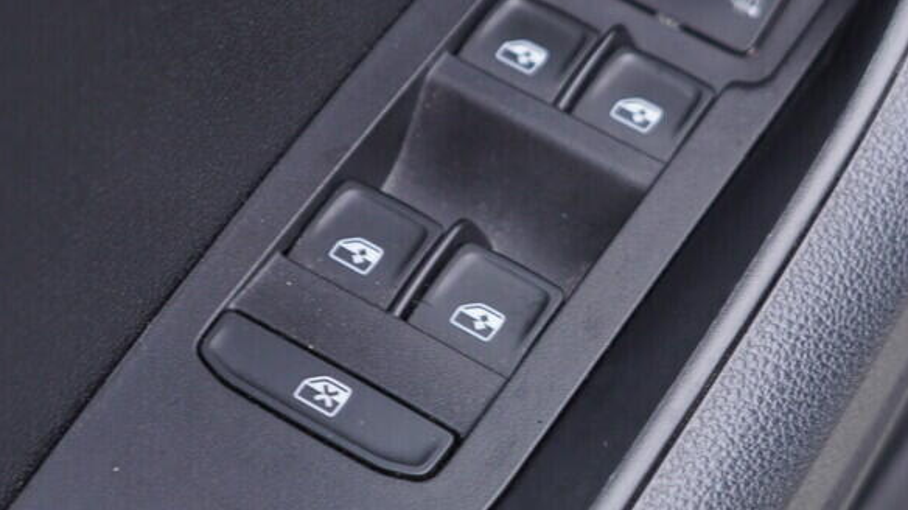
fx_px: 2238
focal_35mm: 93
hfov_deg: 22.8
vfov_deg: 13.0
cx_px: 634
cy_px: 224
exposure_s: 1/40
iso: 125
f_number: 2.8
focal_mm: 24
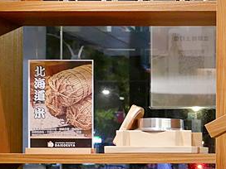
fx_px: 672
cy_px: 165
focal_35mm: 103
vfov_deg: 14.2
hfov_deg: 17.1
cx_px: 347
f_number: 2.5
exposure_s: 1/60
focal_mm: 14
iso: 800
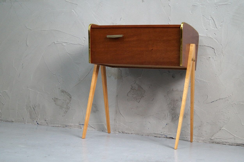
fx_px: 356
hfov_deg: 37.9
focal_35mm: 52
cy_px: 81
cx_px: 122
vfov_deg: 25.7
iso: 1600
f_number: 5
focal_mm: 35
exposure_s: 1/160
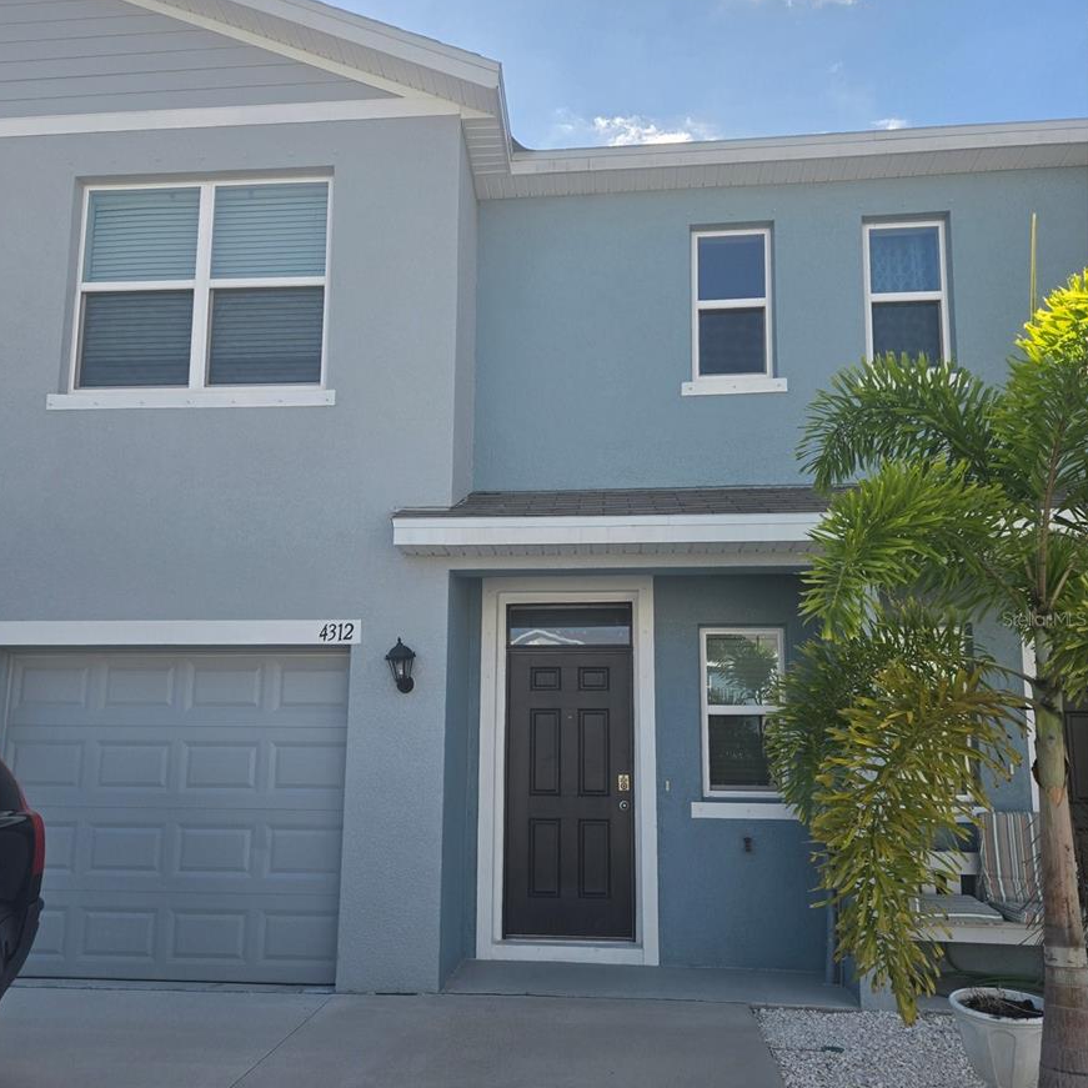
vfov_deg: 57.1
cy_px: 618
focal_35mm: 28
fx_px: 996
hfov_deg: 57.3
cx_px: 528
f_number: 1.8
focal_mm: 5.4
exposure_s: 1/2921
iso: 64
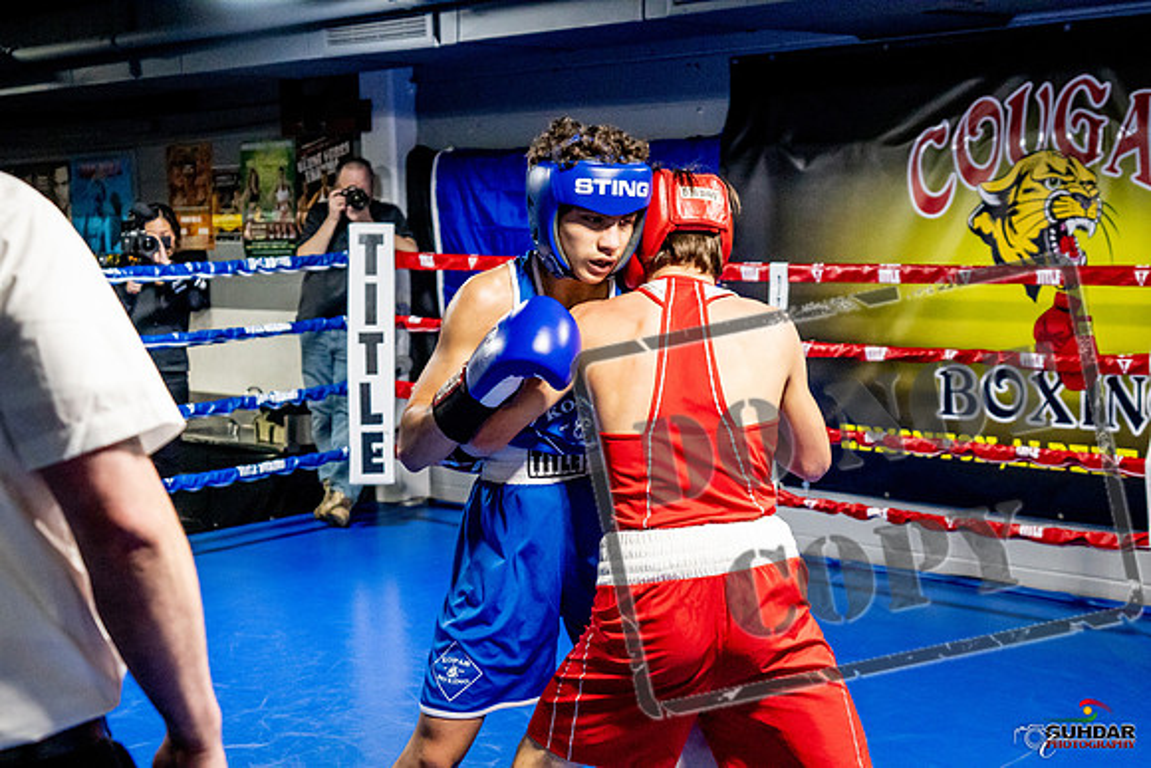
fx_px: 1663
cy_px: 384
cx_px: 576
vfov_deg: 26.0
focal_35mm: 52
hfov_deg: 38.2
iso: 5000
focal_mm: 35
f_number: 2.8
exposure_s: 1/800
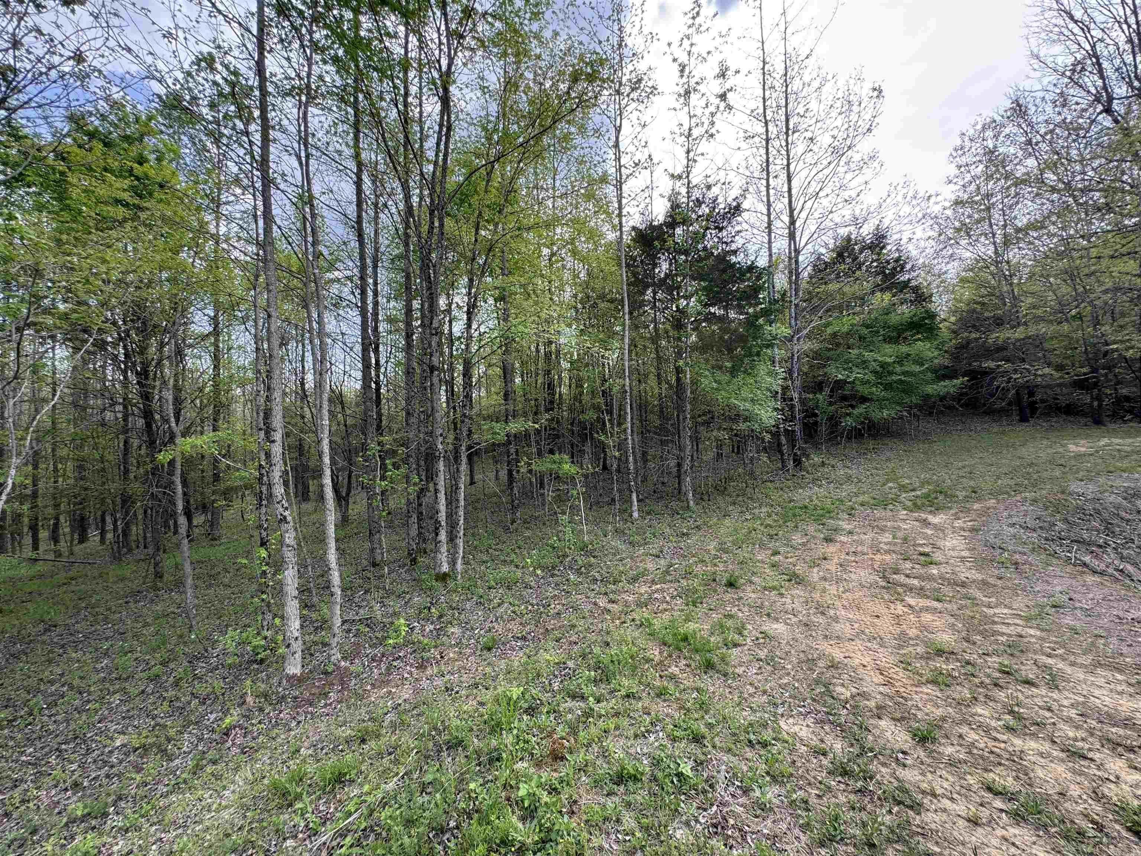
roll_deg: +0.8
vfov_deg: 85.7
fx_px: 461
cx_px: 570
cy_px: 428
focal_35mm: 14
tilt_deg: +1.5
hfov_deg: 102.1
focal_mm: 2.22
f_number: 2.2
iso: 40
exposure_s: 1/214
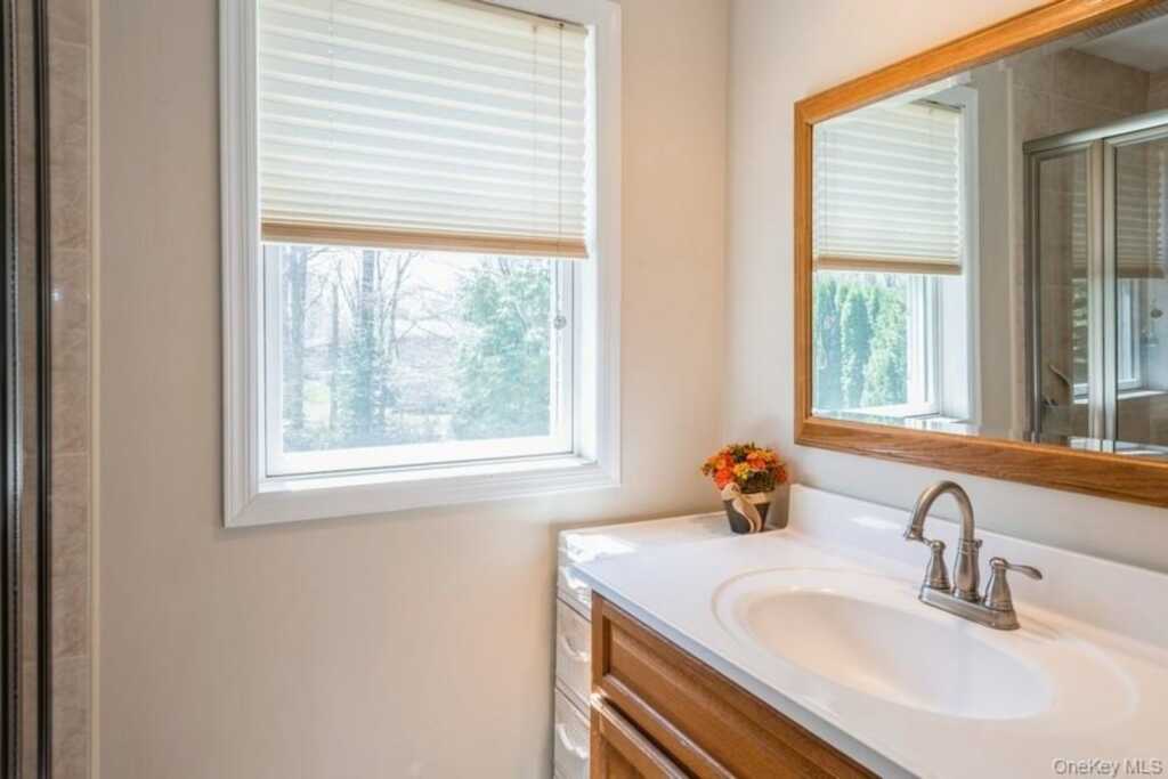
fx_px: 681
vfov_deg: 59.5
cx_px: 584
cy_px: 390
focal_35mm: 21
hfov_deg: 81.2
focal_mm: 14
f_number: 11
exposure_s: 1/5
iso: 100
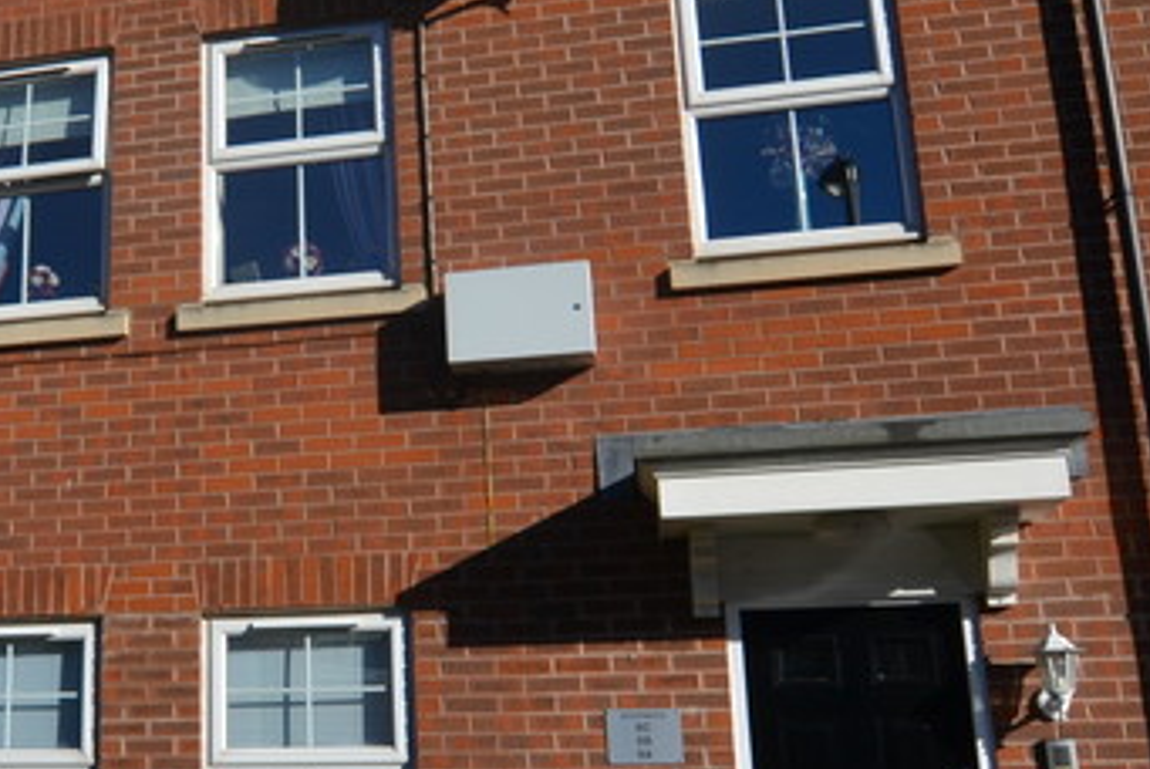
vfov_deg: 29.9
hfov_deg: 41.2
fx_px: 1439
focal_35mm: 45
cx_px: 185
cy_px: 430
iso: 100
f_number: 8
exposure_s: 1/250
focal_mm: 10
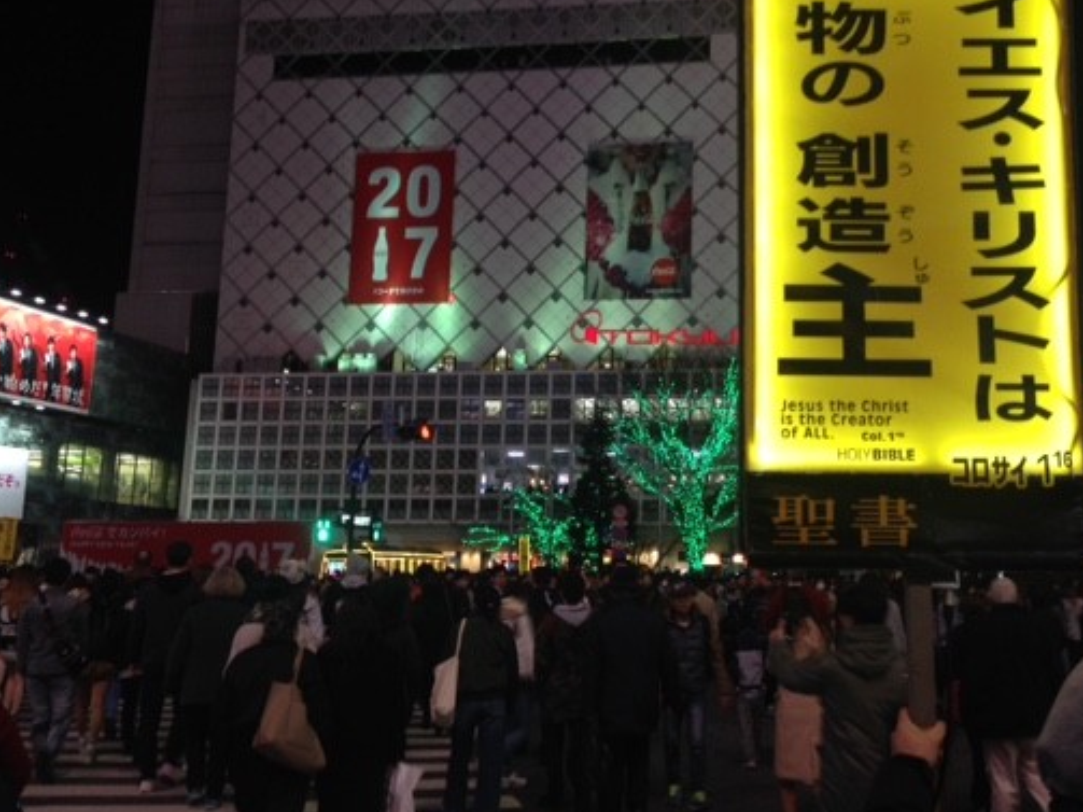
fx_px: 1314
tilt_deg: +9.1
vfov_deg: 34.3
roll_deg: -1.1
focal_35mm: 42
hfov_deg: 44.5
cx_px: 667
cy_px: 345
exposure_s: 1/20
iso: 64
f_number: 2.4
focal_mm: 4.12
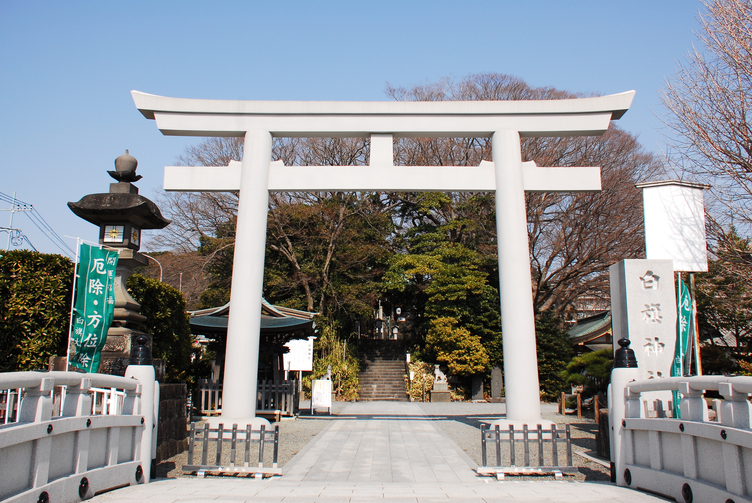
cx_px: 376
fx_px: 659
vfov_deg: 41.8
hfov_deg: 59.4
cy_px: 252
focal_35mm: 32
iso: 200
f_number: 8
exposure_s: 1/350
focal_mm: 21
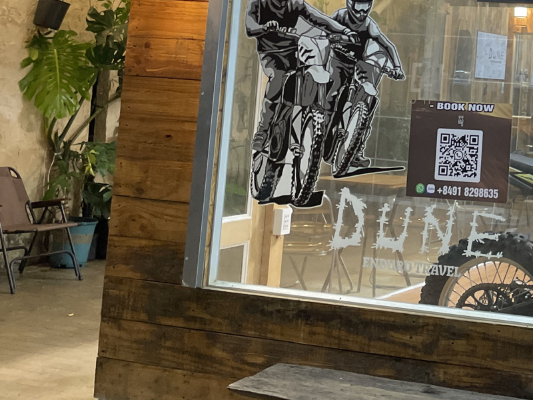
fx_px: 1001
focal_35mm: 65
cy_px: 46
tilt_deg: +3.4
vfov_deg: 22.1
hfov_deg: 26.9
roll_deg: -3.1
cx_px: 616
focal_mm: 4.2
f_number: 1.6
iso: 200
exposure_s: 1/50
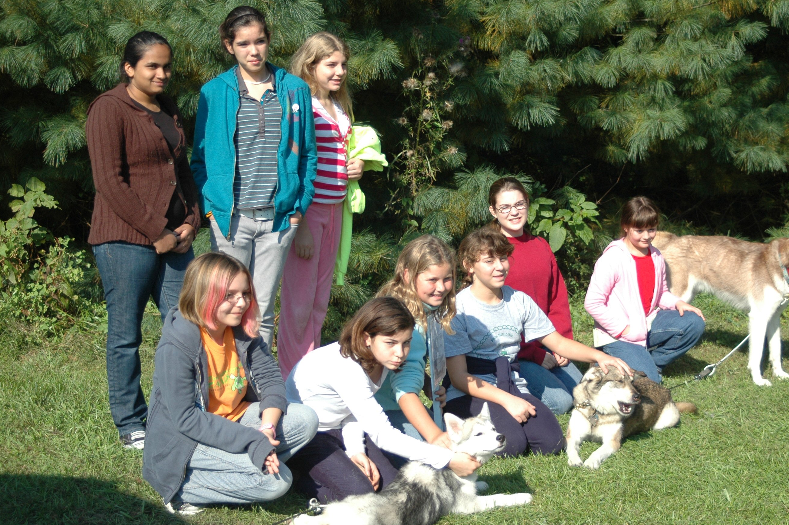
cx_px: 449
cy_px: 258
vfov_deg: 22.4
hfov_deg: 33.1
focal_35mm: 61
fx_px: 1326
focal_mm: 35
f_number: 3.3
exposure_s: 1/2000
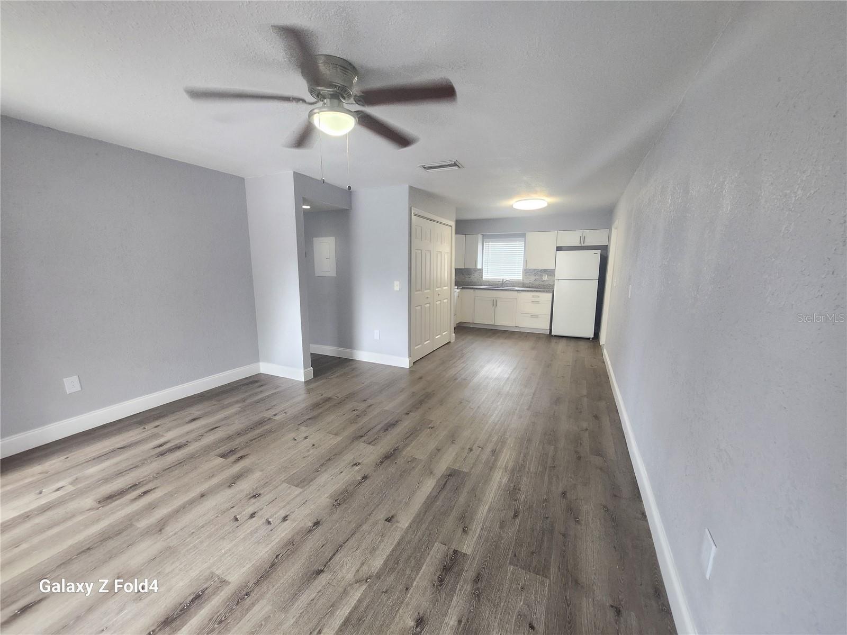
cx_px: 424
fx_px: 318
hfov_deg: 106.2
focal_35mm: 13
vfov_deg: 89.9
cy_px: 318
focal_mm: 1.74
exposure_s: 1/60
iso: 200
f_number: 2.2
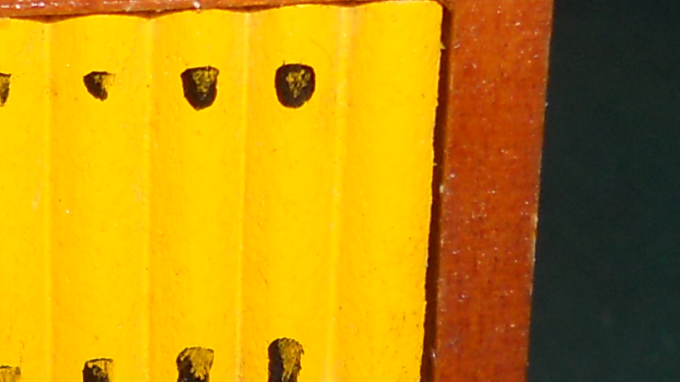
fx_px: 3065
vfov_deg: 7.0
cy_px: 624
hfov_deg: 12.3
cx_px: -184
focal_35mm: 170
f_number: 8.8
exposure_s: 1/25
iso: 80
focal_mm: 5.8
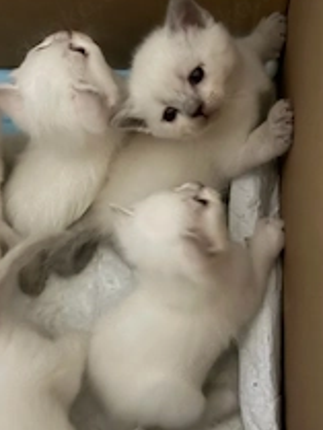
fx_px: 572
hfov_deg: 31.4
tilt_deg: -64.9
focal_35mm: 46
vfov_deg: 41.2
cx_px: 117
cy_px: 200
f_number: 1.78
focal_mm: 6.76
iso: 1250
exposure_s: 1/15
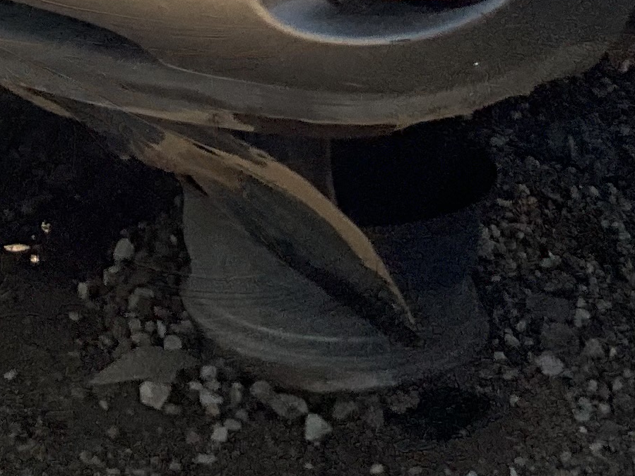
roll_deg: -4.2
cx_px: 302
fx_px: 2386
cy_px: -479
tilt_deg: -12.9
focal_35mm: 130
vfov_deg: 10.5
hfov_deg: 15.2
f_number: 1.8
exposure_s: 1/2959
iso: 16
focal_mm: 3
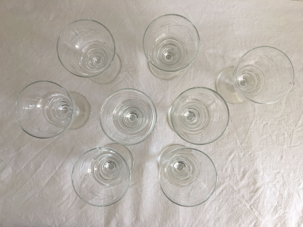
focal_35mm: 29
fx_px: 254
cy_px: 114
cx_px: 152
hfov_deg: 61.7
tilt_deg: -87.4
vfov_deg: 48.2
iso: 25
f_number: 2.2
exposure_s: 1/33
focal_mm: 4.15
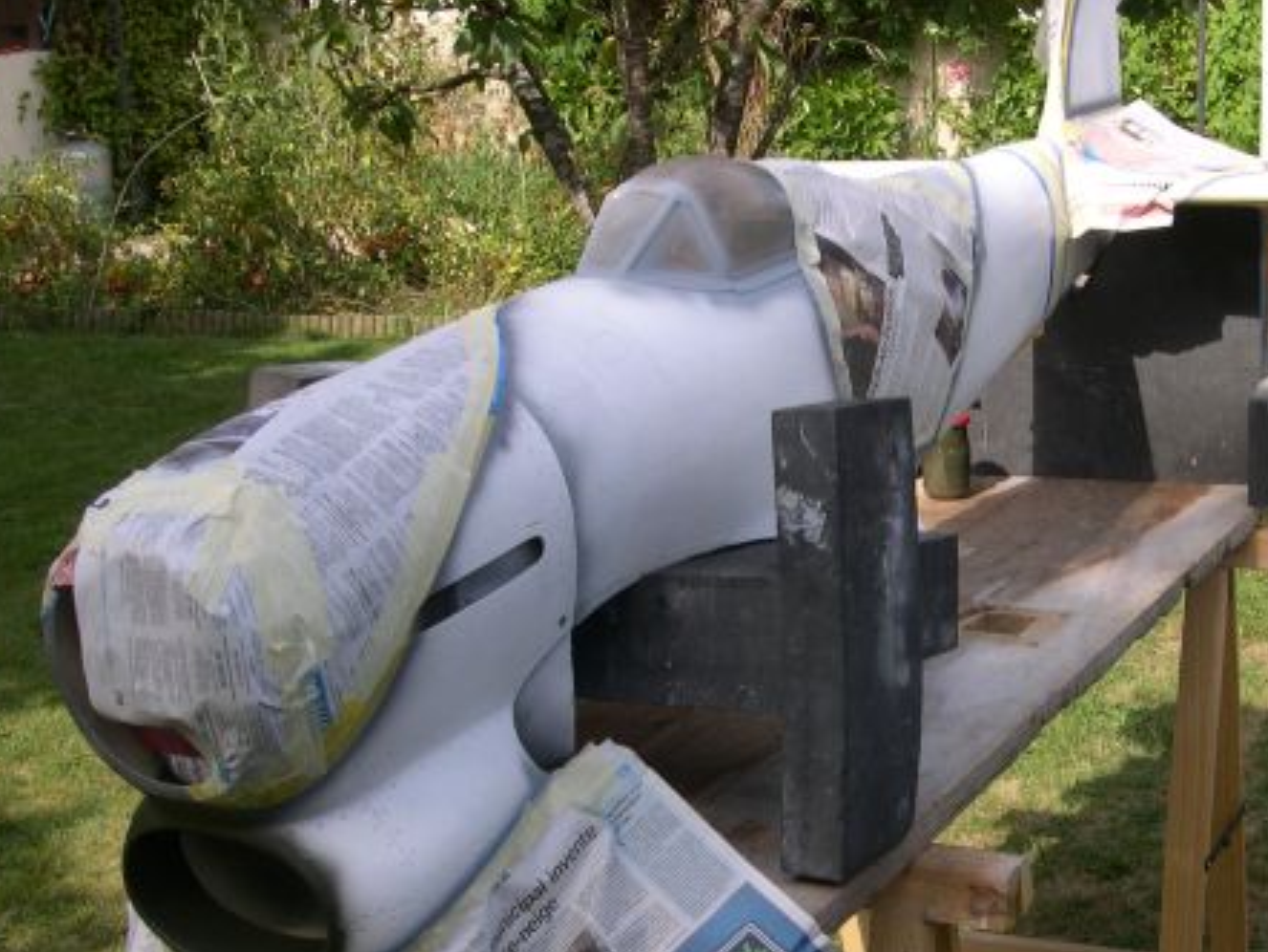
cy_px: 545
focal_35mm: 55
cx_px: 878
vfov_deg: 26.6
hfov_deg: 34.5
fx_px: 2016
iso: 100
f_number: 7.6
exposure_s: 1/110
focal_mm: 8
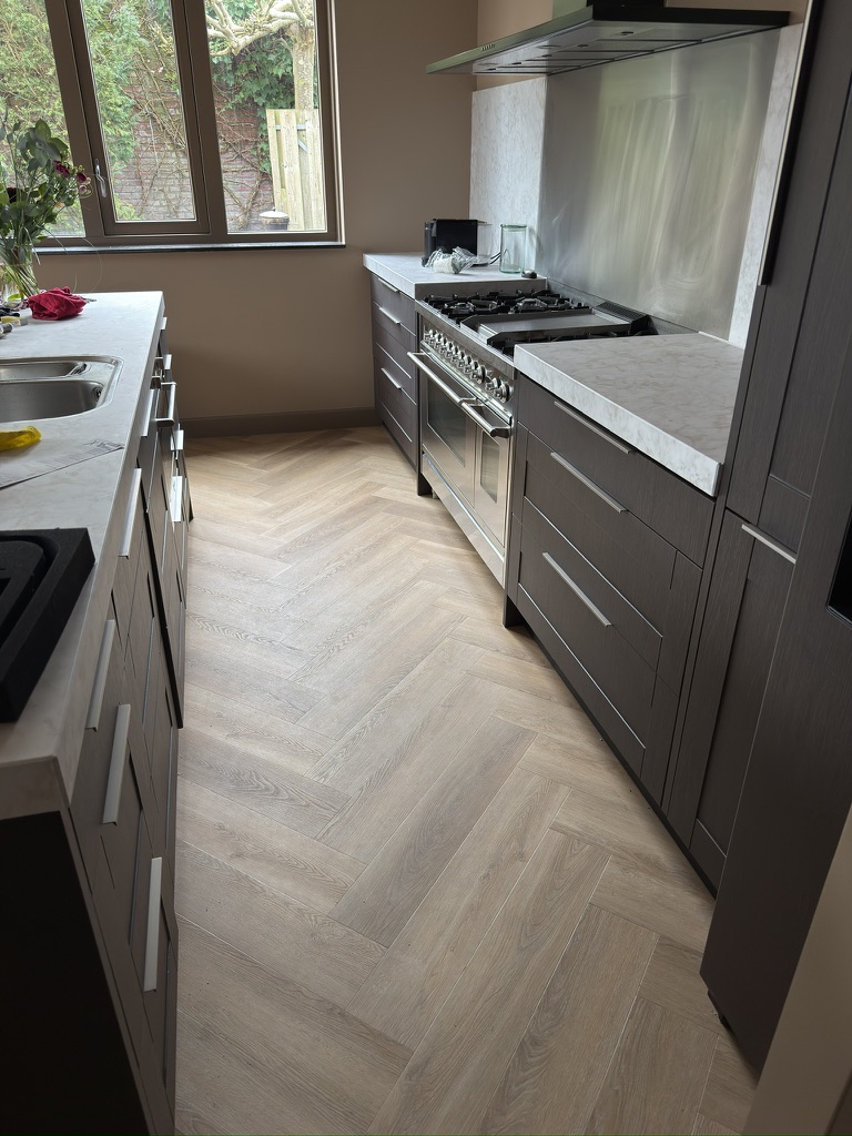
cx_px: 426
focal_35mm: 24
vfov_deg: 71.6
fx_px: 788
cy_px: 568
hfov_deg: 56.8
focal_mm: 6.76
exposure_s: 1/60
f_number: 1.78
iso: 160
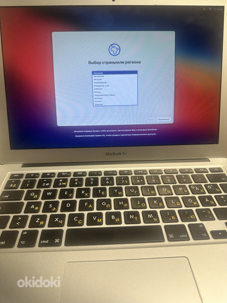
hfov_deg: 56.8
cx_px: 114
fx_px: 210
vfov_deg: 71.6
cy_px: 152
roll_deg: -0.7
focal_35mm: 24
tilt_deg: -32.5
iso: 125
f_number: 1.78
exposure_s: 1/100
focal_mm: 6.86
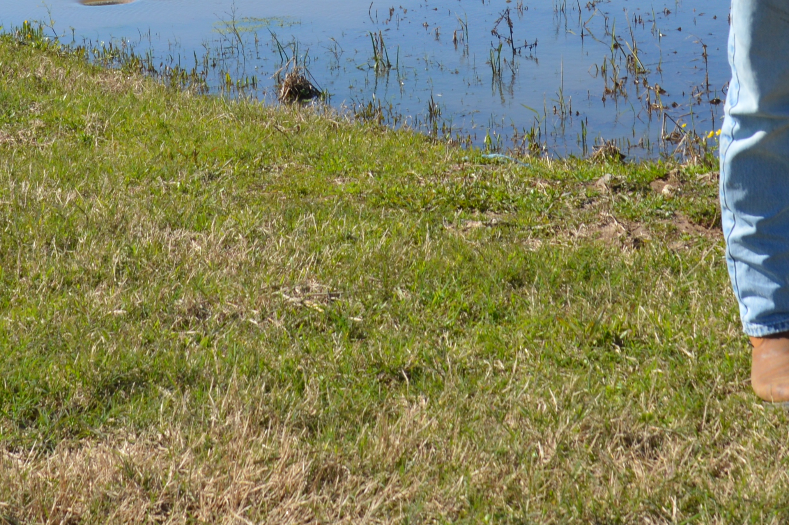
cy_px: -243
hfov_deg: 19.1
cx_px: 356
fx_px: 2343
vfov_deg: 12.2
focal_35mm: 107
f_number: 8
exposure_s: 1/250
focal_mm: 24
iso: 100
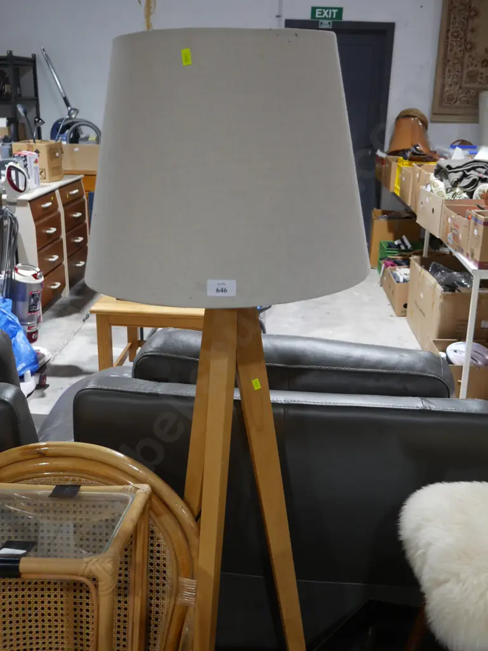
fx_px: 714
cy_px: 326
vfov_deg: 49.0
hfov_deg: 37.7
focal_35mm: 38
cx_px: 244
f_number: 4.1
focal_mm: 19
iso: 500
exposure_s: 1/60
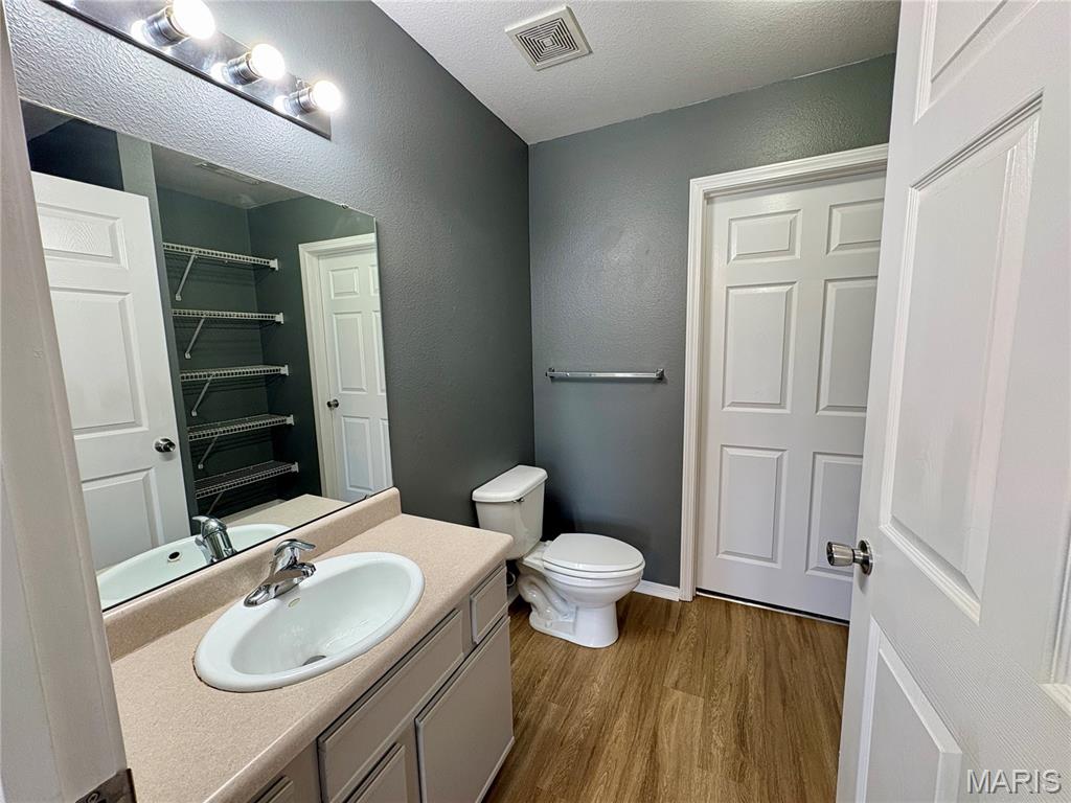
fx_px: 433
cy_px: 402
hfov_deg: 102.1
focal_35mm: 14
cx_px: 536
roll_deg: +1.3
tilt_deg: -7.5
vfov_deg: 85.7
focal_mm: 2.22
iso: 125
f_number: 2.2
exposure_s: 1/60
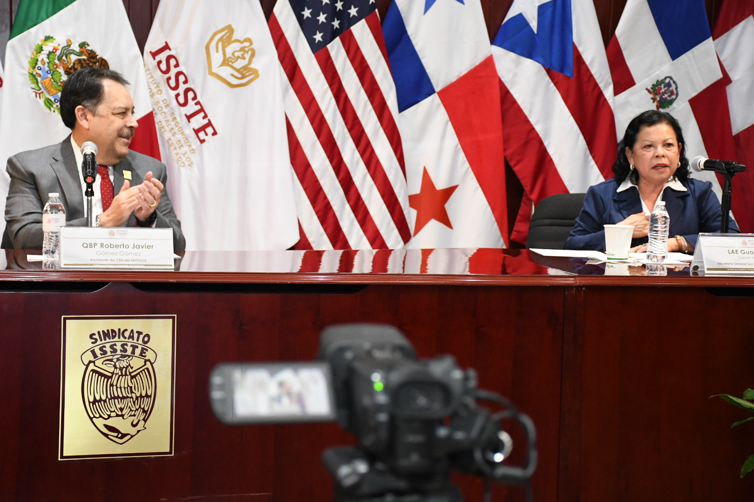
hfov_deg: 24.2
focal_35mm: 84
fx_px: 1759
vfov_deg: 16.3
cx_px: 377
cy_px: 251
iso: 4000
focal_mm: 56
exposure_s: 1/125
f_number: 5.6
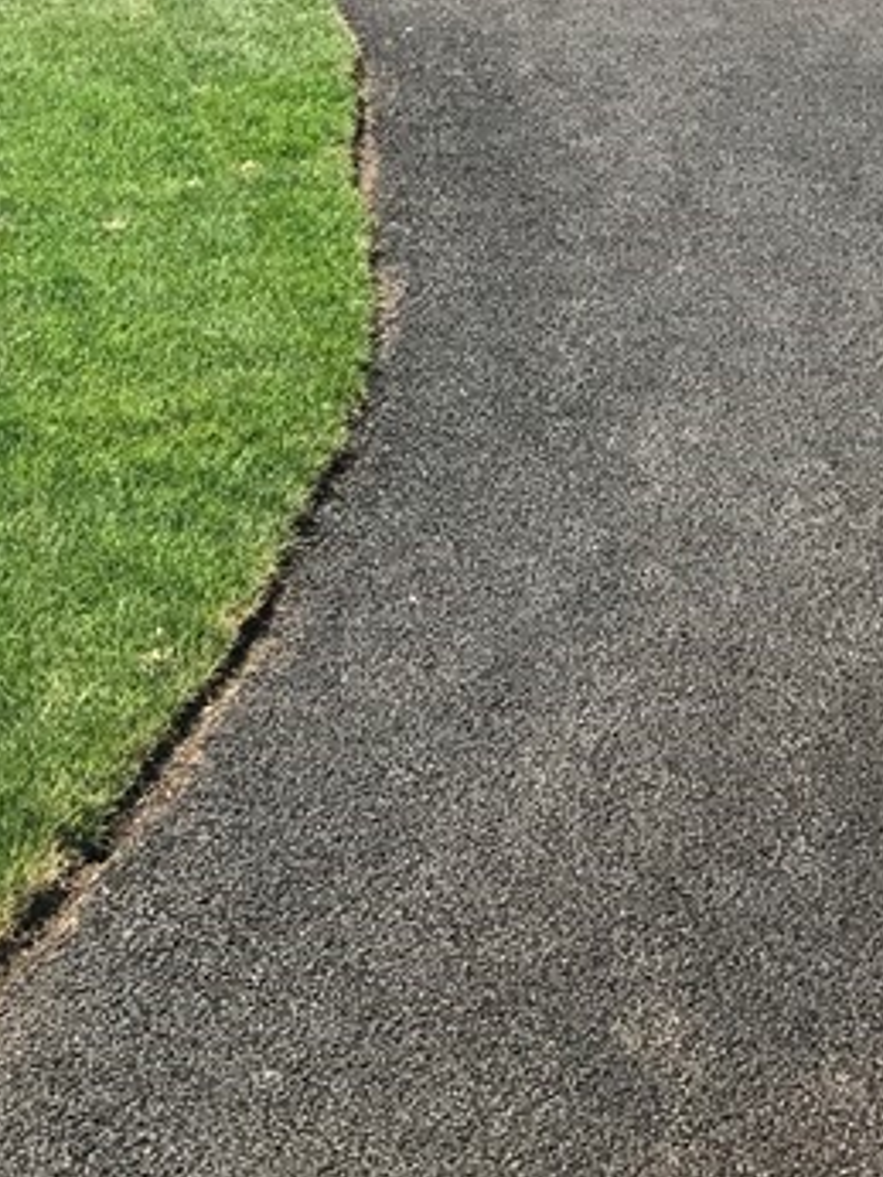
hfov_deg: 17.3
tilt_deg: +8.0
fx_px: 2821
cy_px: -440
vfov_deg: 20.9
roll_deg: -0.9
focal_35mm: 83
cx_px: -27
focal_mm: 3.99
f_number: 1.8
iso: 20
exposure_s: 1/1597
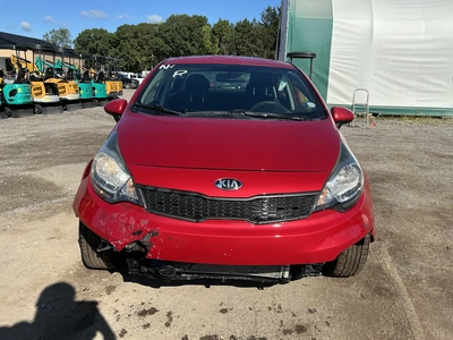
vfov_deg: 49.7
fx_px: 366
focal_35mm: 28
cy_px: 170
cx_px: 226
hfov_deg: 63.4
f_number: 1.8
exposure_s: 1/1342
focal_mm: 3
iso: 25
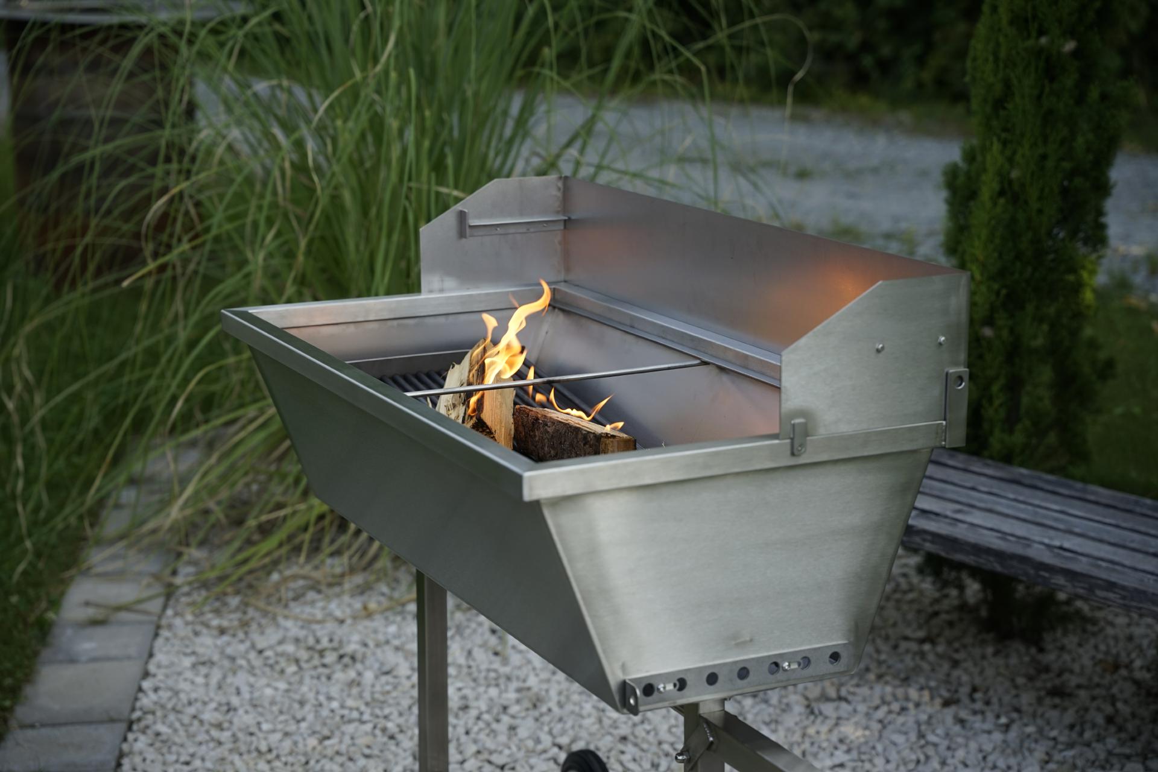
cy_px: 386
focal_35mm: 66
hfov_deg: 30.3
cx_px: 579
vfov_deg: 20.5
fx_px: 2136
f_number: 3.5
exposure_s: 1/320
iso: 100
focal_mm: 66.4
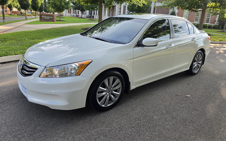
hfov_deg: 72.5
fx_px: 154
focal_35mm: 25
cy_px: 57
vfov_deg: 49.0
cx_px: 111
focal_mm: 6.5
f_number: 1.4
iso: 10
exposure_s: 1/189
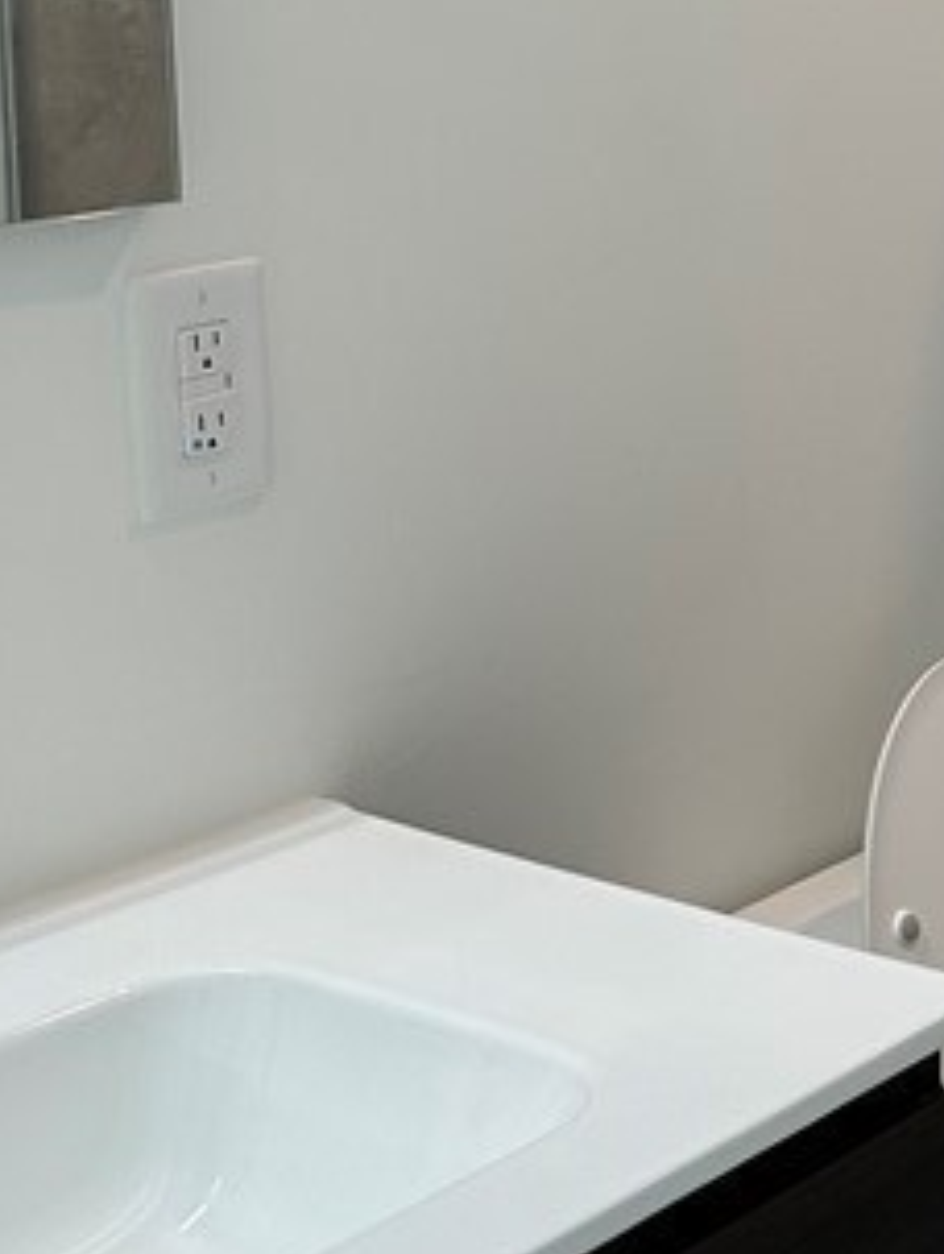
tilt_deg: -8.0
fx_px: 2939
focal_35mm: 81
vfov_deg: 23.8
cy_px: 277
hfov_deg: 17.1
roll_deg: -0.8
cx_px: 1238
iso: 125
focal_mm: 6.86
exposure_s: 1/120
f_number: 1.78
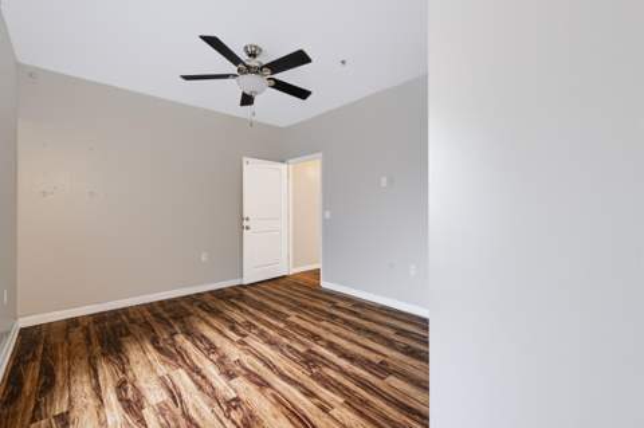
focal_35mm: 15
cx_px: 322
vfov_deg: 77.2
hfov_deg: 100.4
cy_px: 214
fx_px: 268
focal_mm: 10
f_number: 9
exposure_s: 2
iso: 100
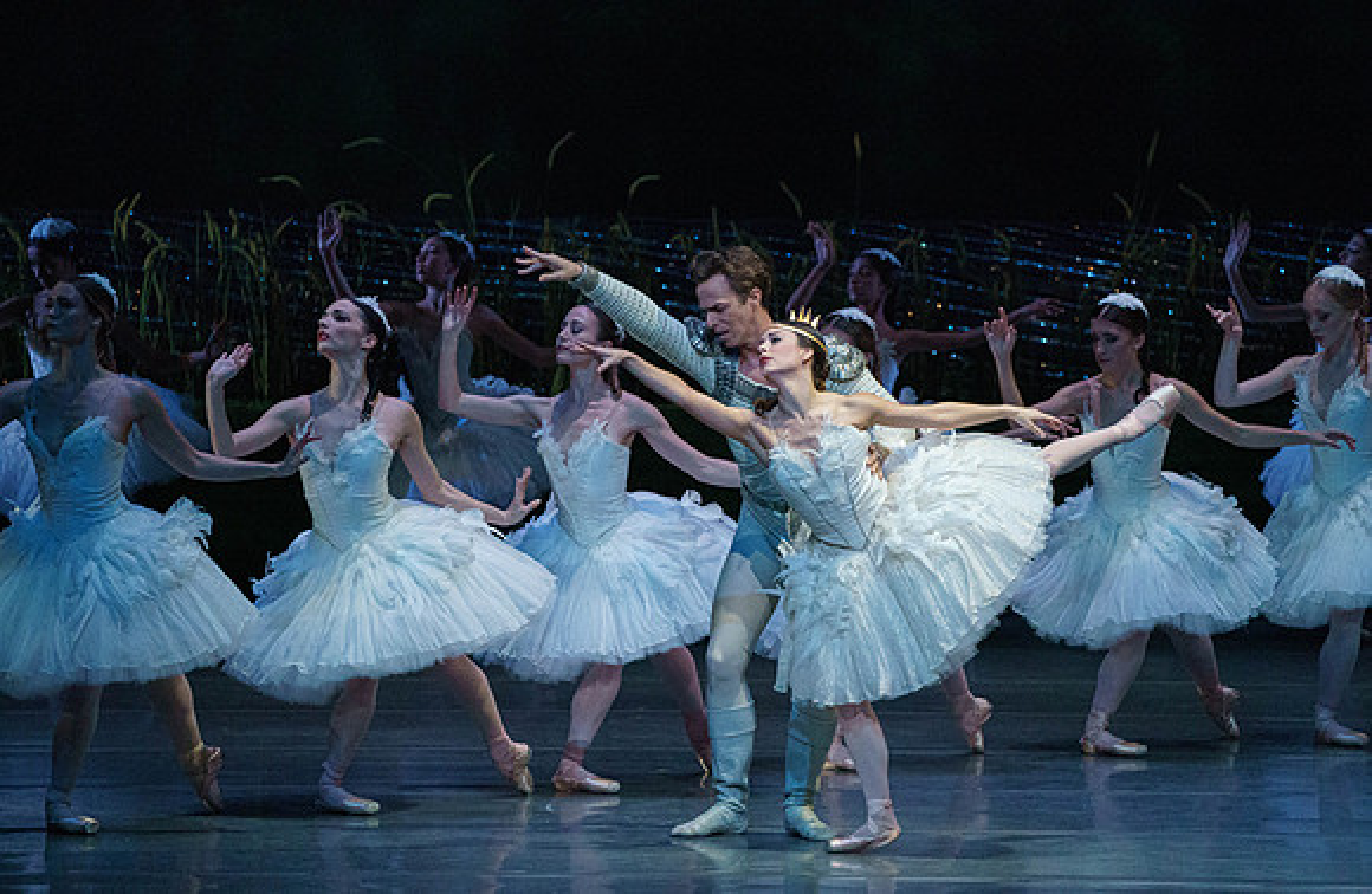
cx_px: 686
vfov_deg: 4.1
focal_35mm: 332
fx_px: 12577
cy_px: 457
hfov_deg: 6.2
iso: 8000
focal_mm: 330
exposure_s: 1/250
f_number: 5.6
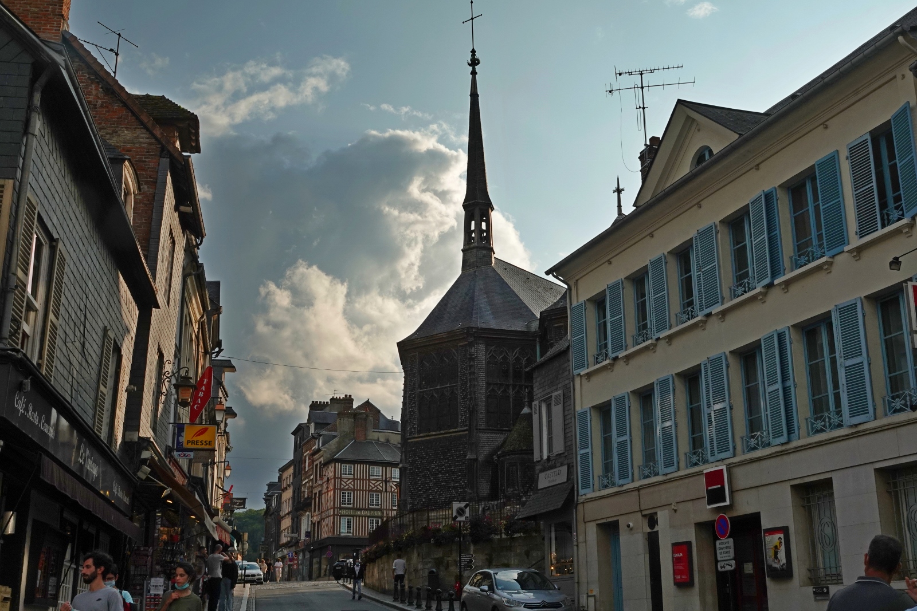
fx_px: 1044
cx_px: 458
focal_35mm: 41
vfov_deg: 32.6
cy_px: 306
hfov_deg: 47.4
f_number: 8
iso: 200
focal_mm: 15.17
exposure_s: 1/320
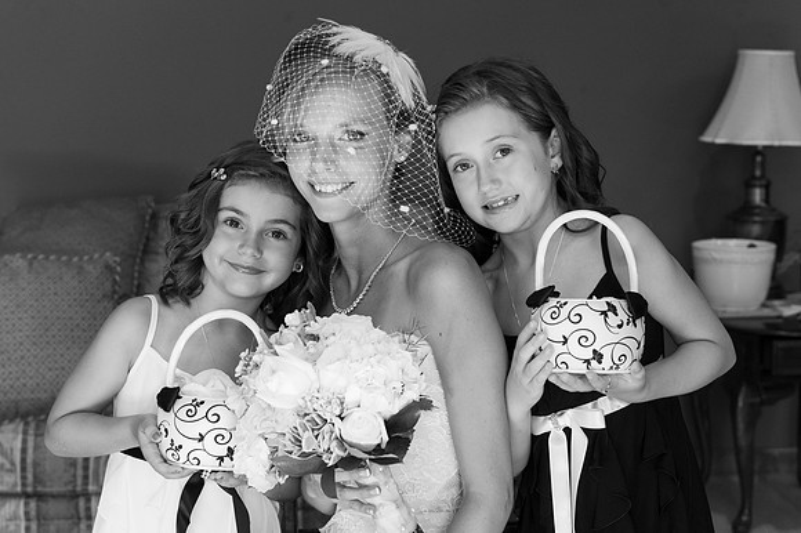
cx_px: 400
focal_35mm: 60
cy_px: 266
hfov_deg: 33.4
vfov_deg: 22.6
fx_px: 1334
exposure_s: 1/80
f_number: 5.6
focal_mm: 60
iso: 1100
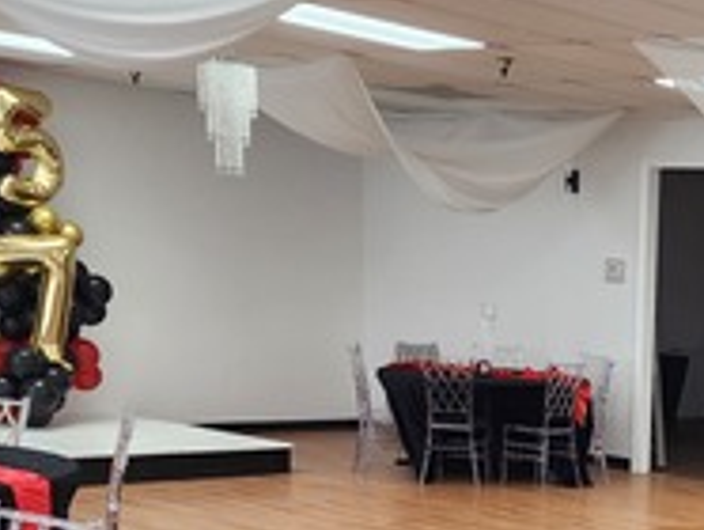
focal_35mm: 74
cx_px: 795
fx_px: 1507
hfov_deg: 24.4
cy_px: 640
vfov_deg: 18.8
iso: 160
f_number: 1.8
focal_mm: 6.4
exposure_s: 1/120
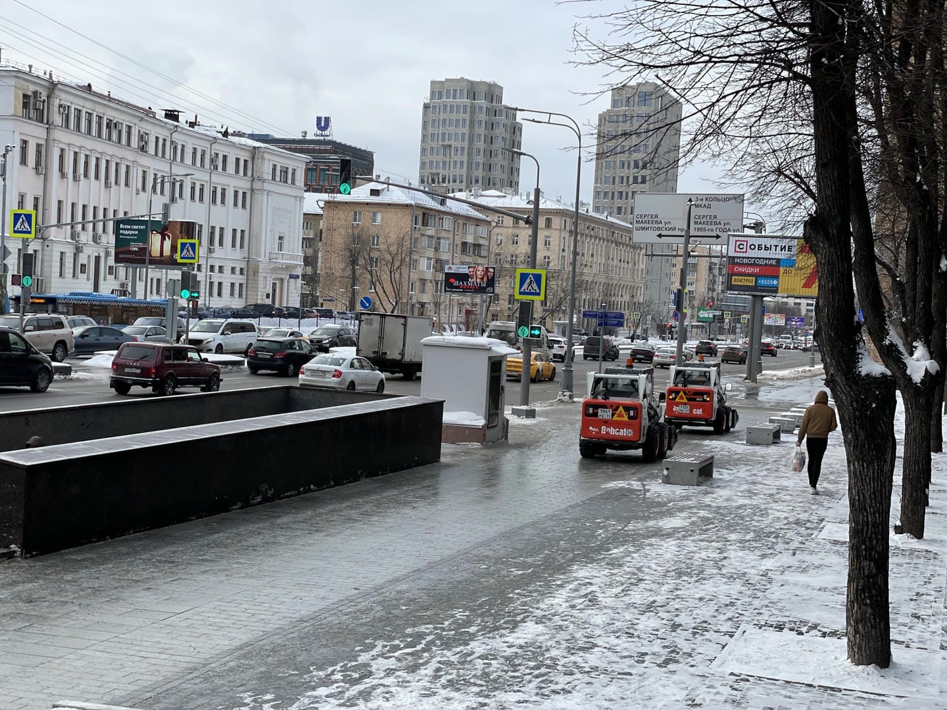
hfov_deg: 36.8
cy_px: 355
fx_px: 1423
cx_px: 474
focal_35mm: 52
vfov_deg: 28.0
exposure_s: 1/516
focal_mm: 6
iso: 32
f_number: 2
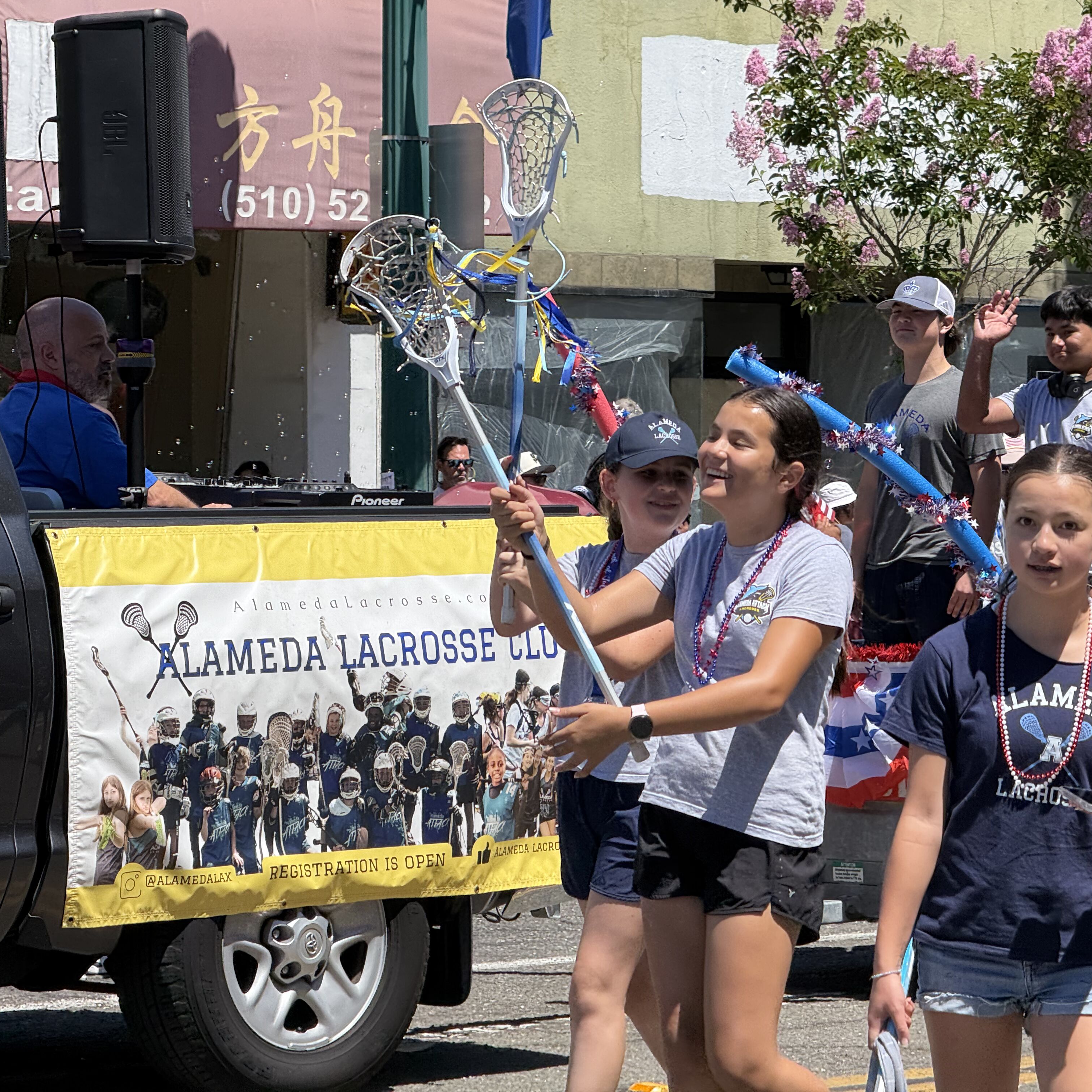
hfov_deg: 12.3
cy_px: 544
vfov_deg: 12.3
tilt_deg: -0.1
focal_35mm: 142
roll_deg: -0.7
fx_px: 5068
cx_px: 724
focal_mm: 15.66
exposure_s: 1/951
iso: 64
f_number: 2.8
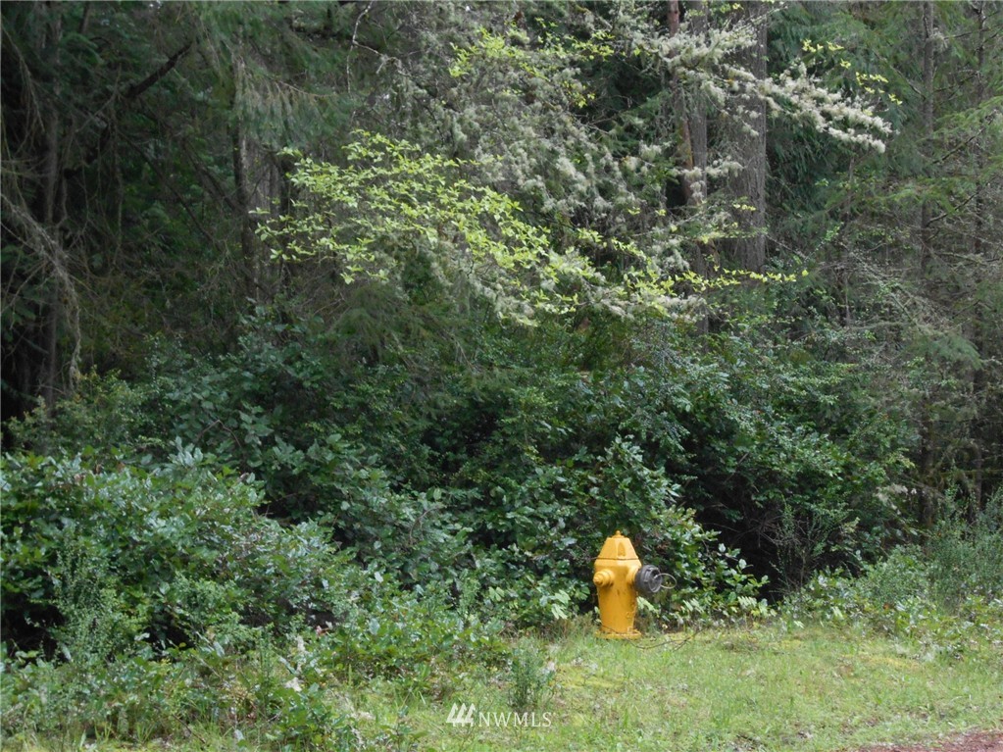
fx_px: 2347
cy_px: 376
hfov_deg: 24.1
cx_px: 502
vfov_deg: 18.2
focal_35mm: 81
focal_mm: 14.5
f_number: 6.6
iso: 400
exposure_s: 1/30
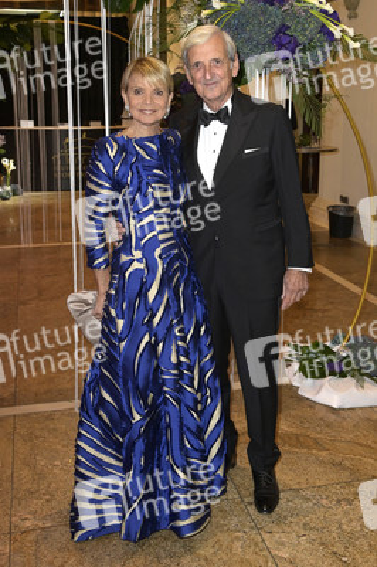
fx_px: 598
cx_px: 188
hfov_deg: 35.0
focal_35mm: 38
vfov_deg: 50.7
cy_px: 284
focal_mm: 38
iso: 2500
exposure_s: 1/80
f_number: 5.6
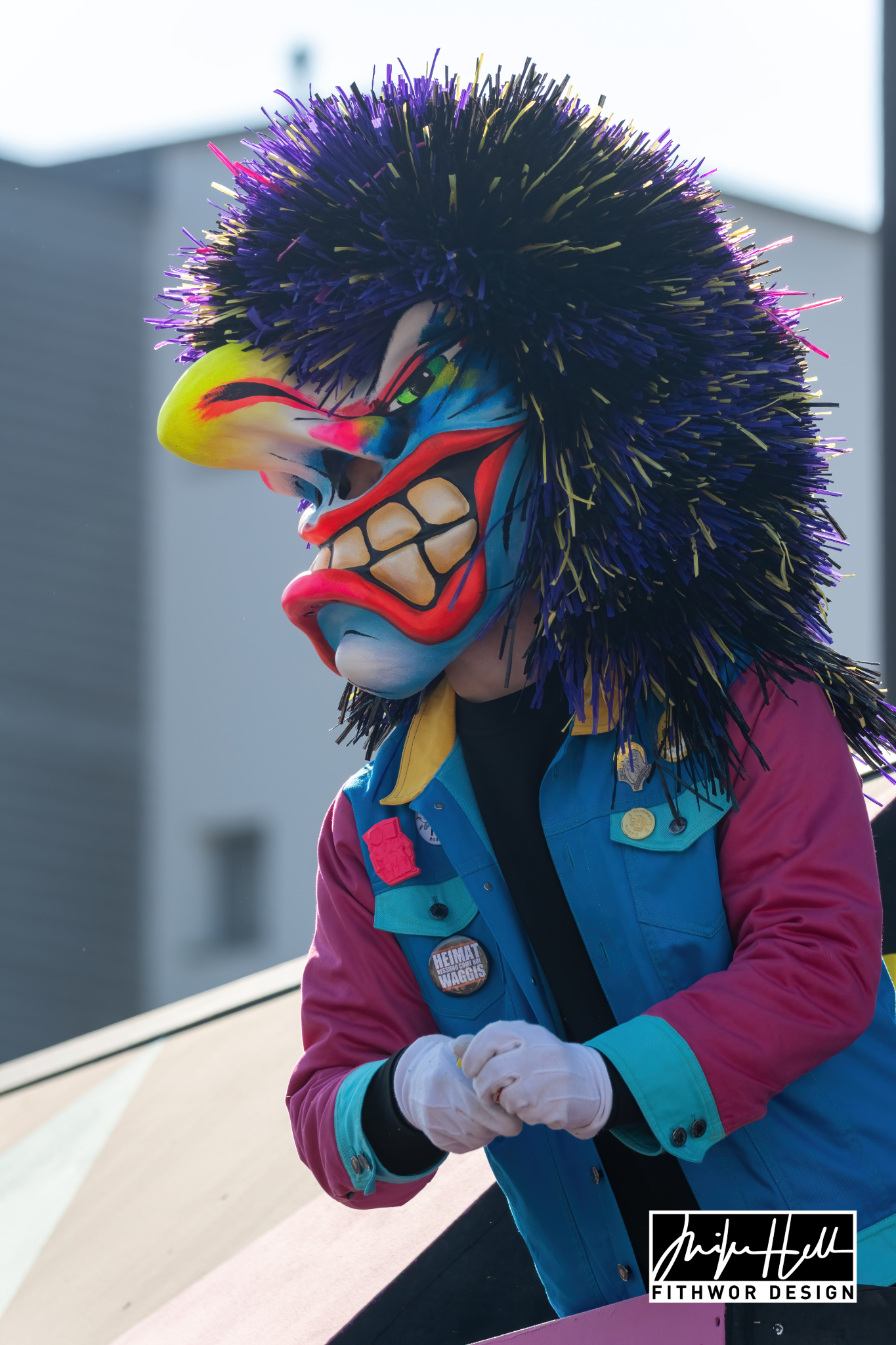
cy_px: 672
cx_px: 448
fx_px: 11201
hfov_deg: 4.6
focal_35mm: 300
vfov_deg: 6.9
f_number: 5
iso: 320
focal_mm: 200
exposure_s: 1/1000
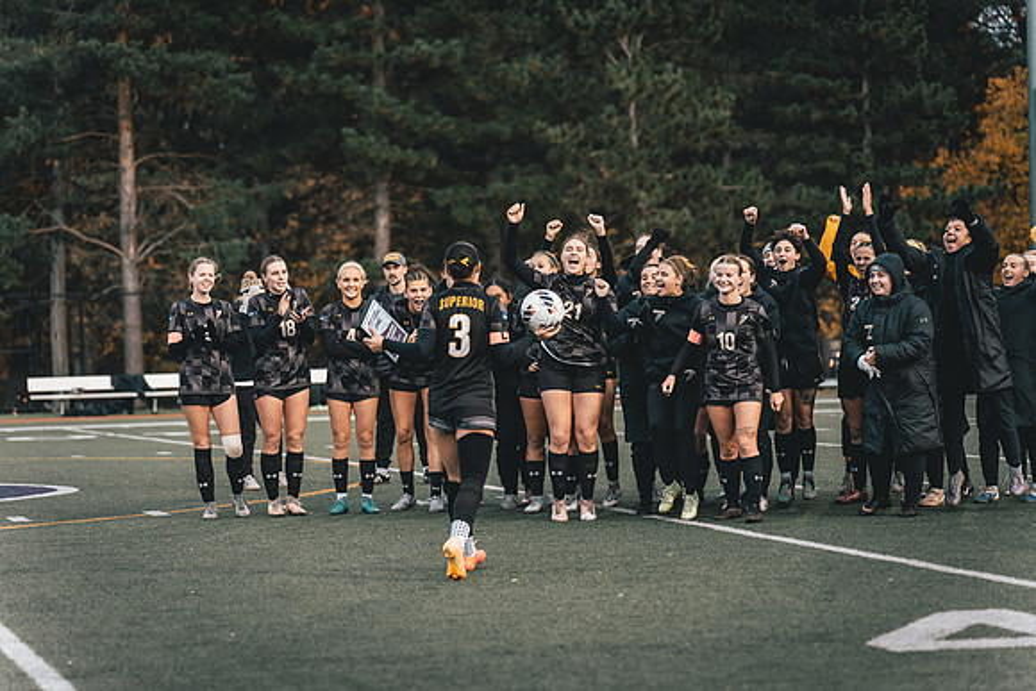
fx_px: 3195
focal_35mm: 111
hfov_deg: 18.4
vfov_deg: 12.3
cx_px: 518
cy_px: 346
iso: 800
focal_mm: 110
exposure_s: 1/1600
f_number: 2.8
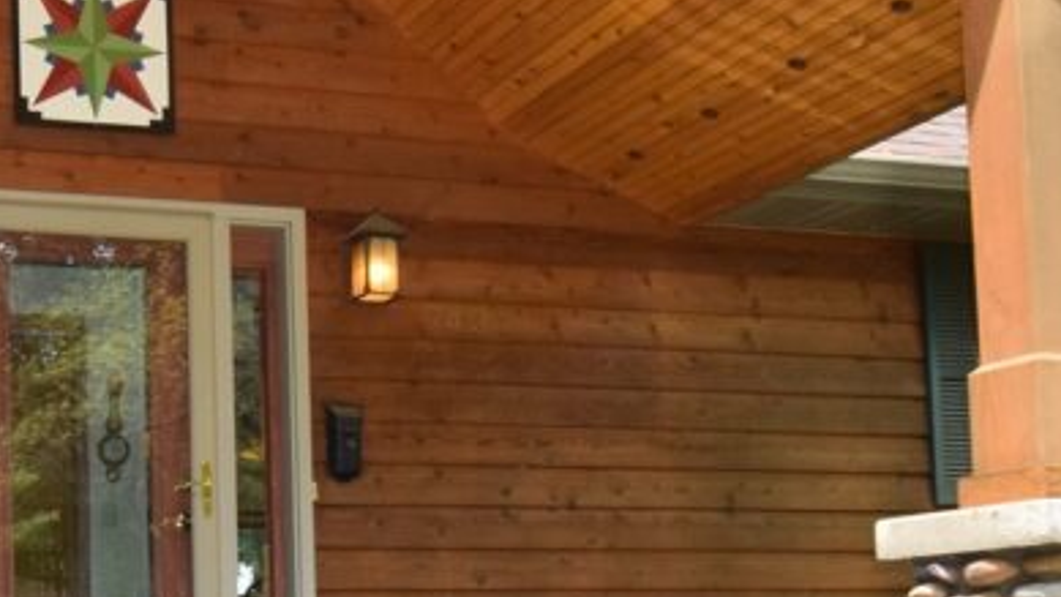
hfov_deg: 35.0
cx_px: 85
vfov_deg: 21.0
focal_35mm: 56
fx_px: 1570
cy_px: 548
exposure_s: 1/200
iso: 320
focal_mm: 11.5
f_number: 10
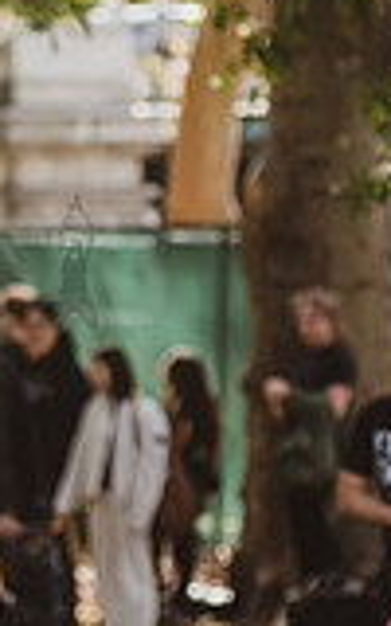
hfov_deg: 4.3
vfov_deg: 7.1
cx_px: -684
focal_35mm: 296
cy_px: 260
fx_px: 5047
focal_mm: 80
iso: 1000
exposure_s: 1/1250
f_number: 4
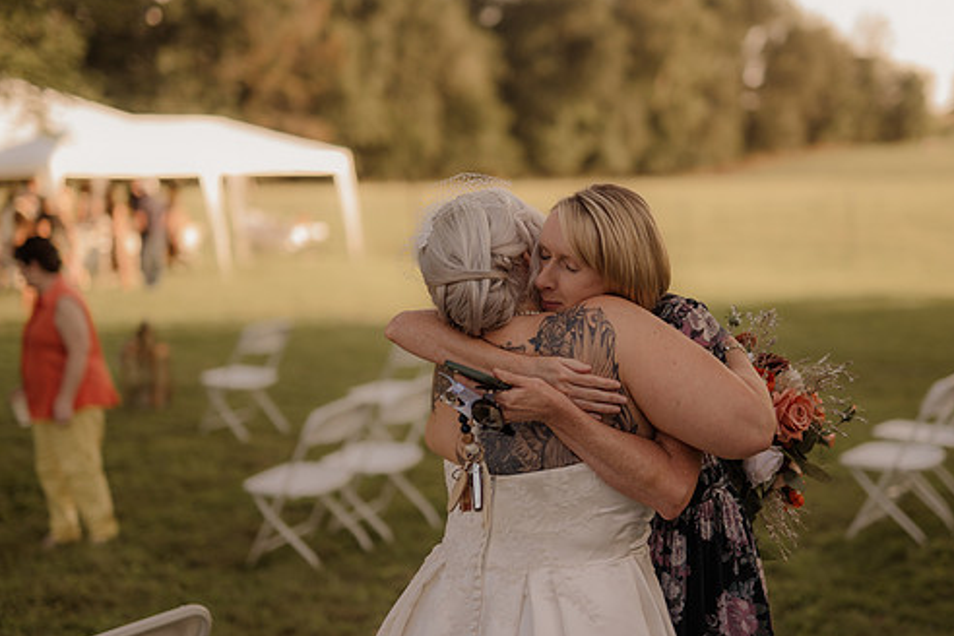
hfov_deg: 33.9
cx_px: 531
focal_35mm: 59
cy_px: 319
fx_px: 1563
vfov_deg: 23.0
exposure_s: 1/1000
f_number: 2.8
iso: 200
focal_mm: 50
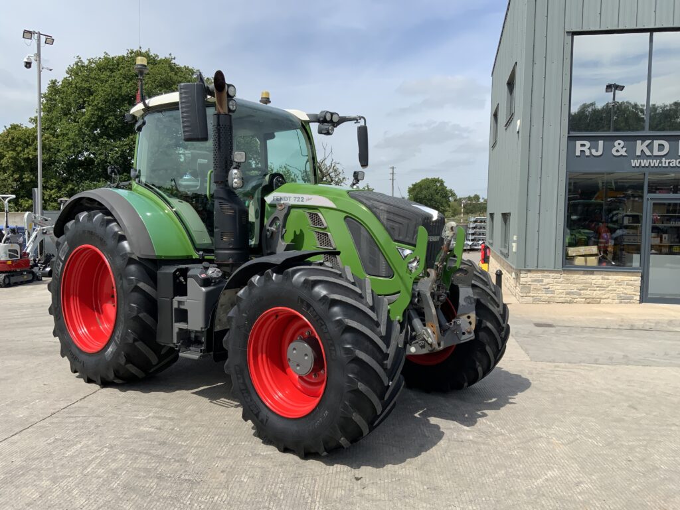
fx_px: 570
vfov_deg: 48.2
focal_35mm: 29
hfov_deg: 61.7
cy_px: 255
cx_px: 340
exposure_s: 1/1848
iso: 16
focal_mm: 3
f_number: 1.8
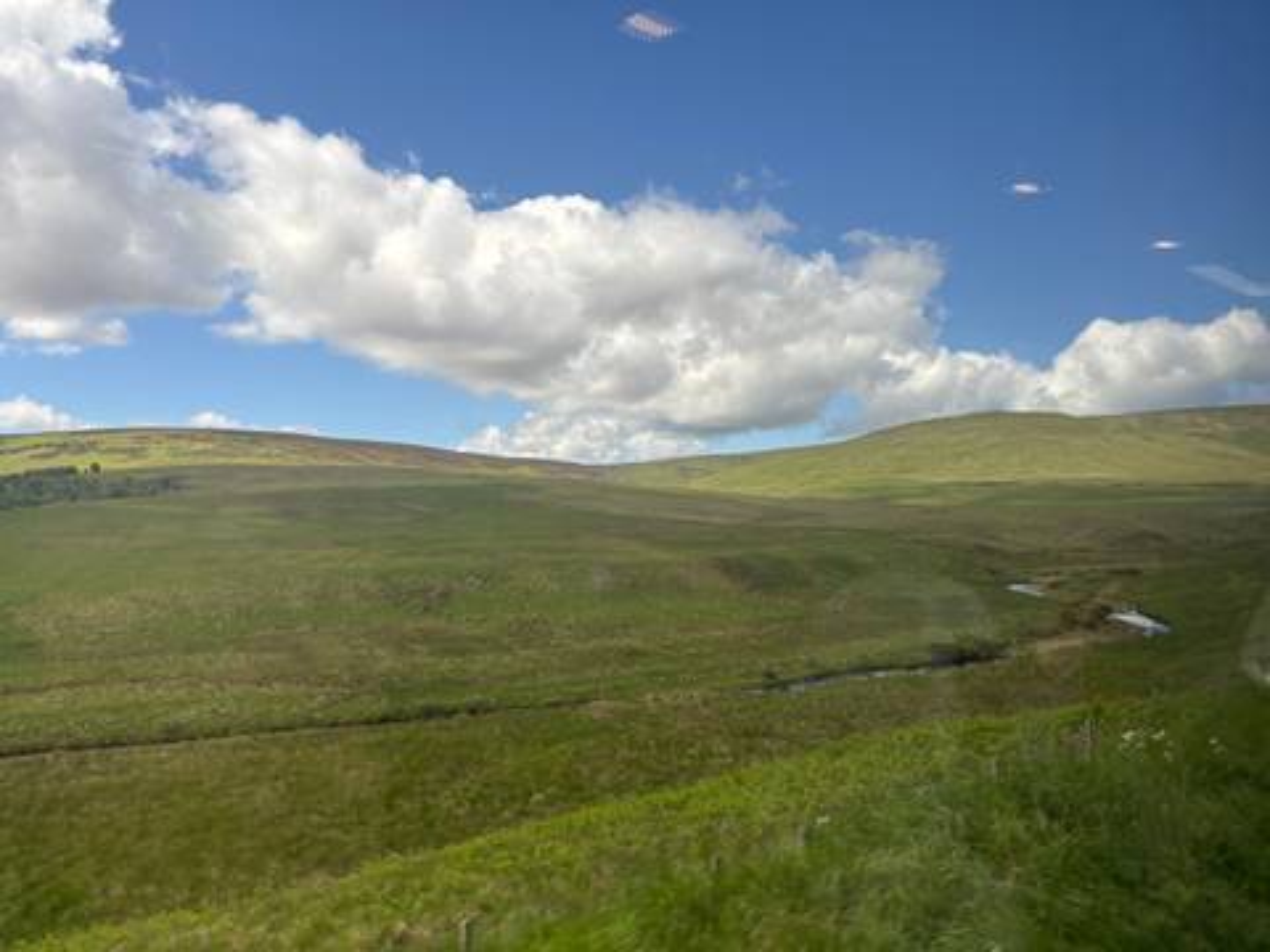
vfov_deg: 53.1
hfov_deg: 67.3
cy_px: 476
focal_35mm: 26
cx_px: 635
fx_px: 954
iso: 50
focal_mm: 5.96
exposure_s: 1/411
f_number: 1.6
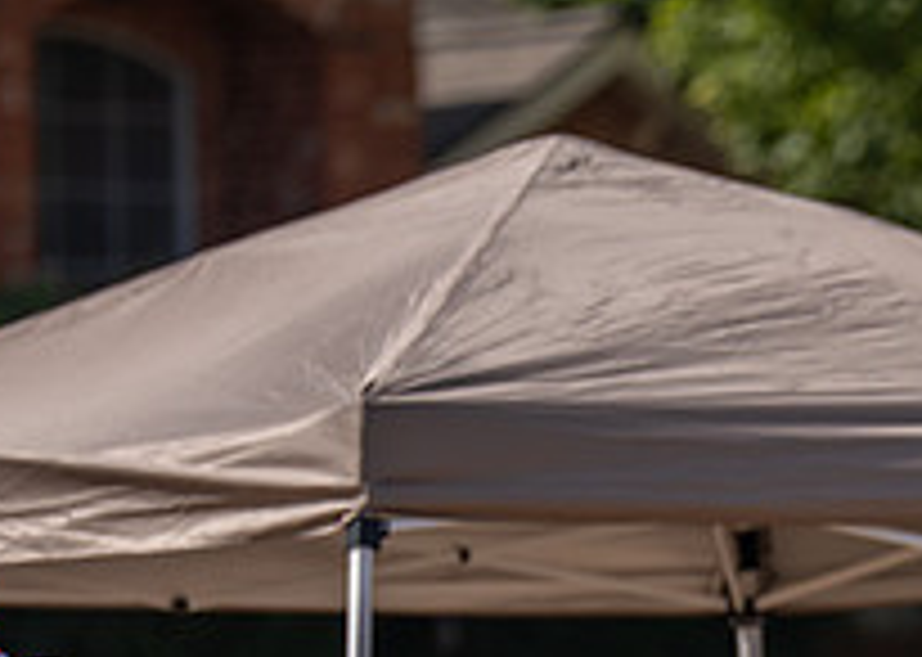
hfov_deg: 2.4
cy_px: 916
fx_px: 22445
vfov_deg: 1.7
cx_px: 1193
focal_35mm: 858
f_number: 2.8
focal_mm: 200
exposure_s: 1/2500
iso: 100
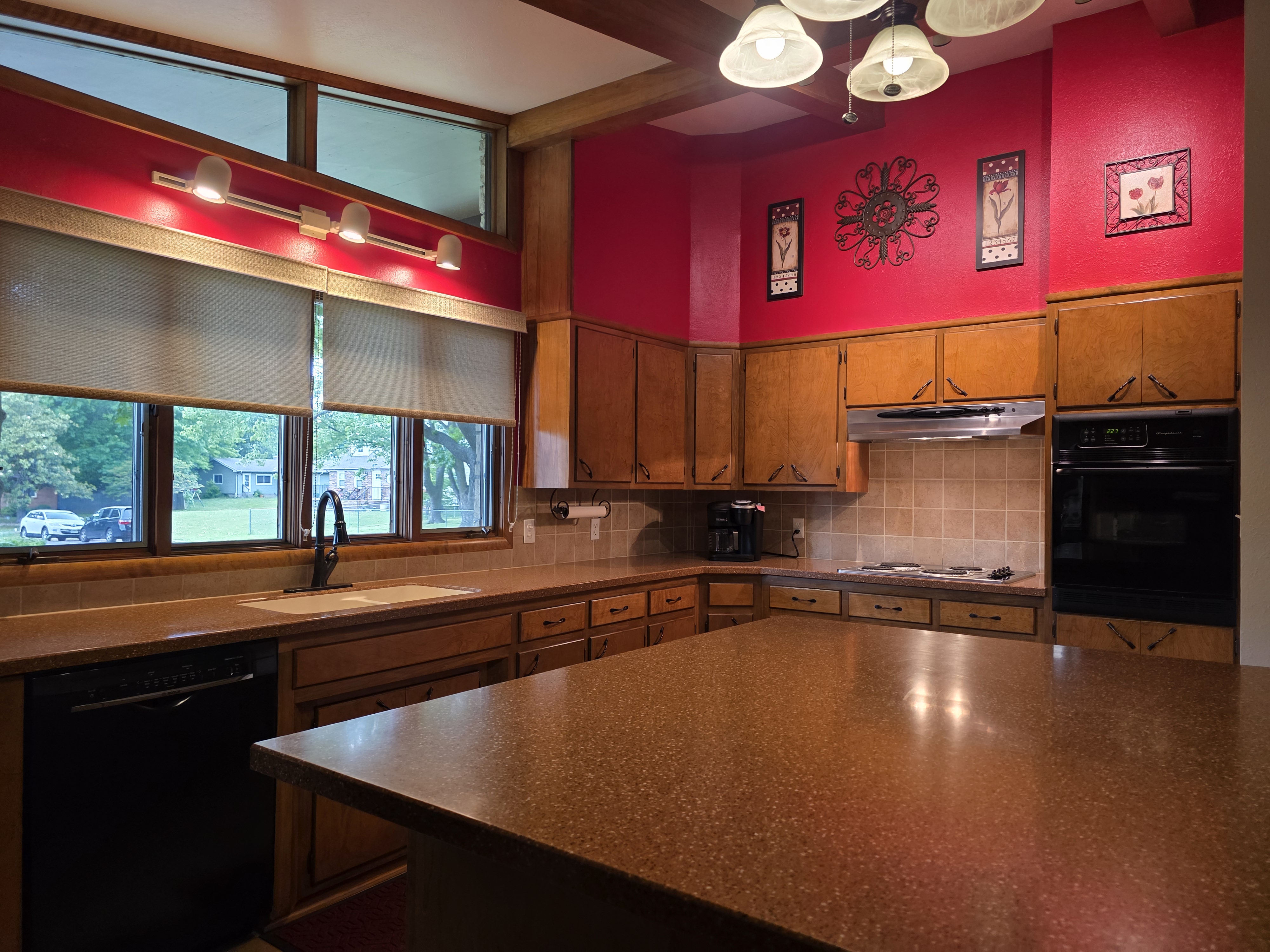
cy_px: 476
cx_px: 635
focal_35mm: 23
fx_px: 844
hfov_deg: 73.9
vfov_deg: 58.9
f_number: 1.7
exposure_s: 1/120
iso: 320
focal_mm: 6.3
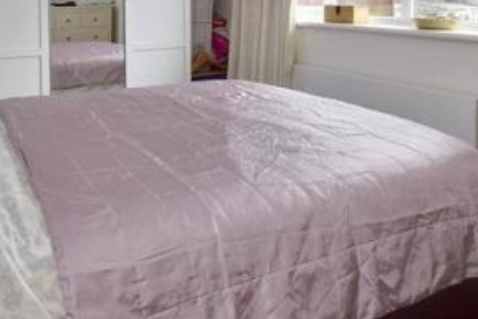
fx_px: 452
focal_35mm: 34
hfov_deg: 54.8
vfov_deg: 35.2
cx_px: 167
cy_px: -1
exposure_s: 1/40
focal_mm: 10
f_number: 11
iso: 400
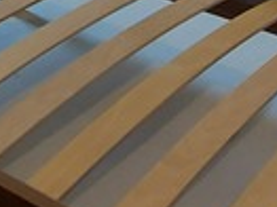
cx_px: 59
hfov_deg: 19.1
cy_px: -338
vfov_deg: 11.2
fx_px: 815
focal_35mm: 102
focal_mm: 1.74
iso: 64
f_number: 2.2
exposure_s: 1/50
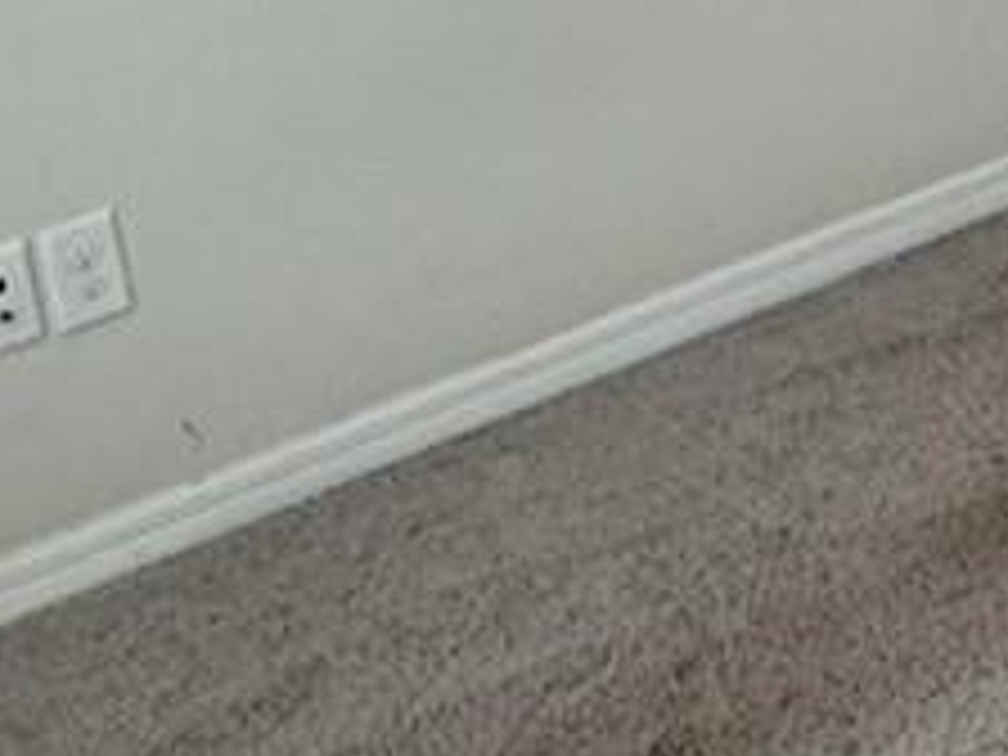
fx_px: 2912
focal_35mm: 100
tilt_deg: -13.0
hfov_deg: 16.4
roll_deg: +3.0
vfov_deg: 14.1
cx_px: 1832
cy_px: -274
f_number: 2.2
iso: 250
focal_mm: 2.22
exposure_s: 1/120
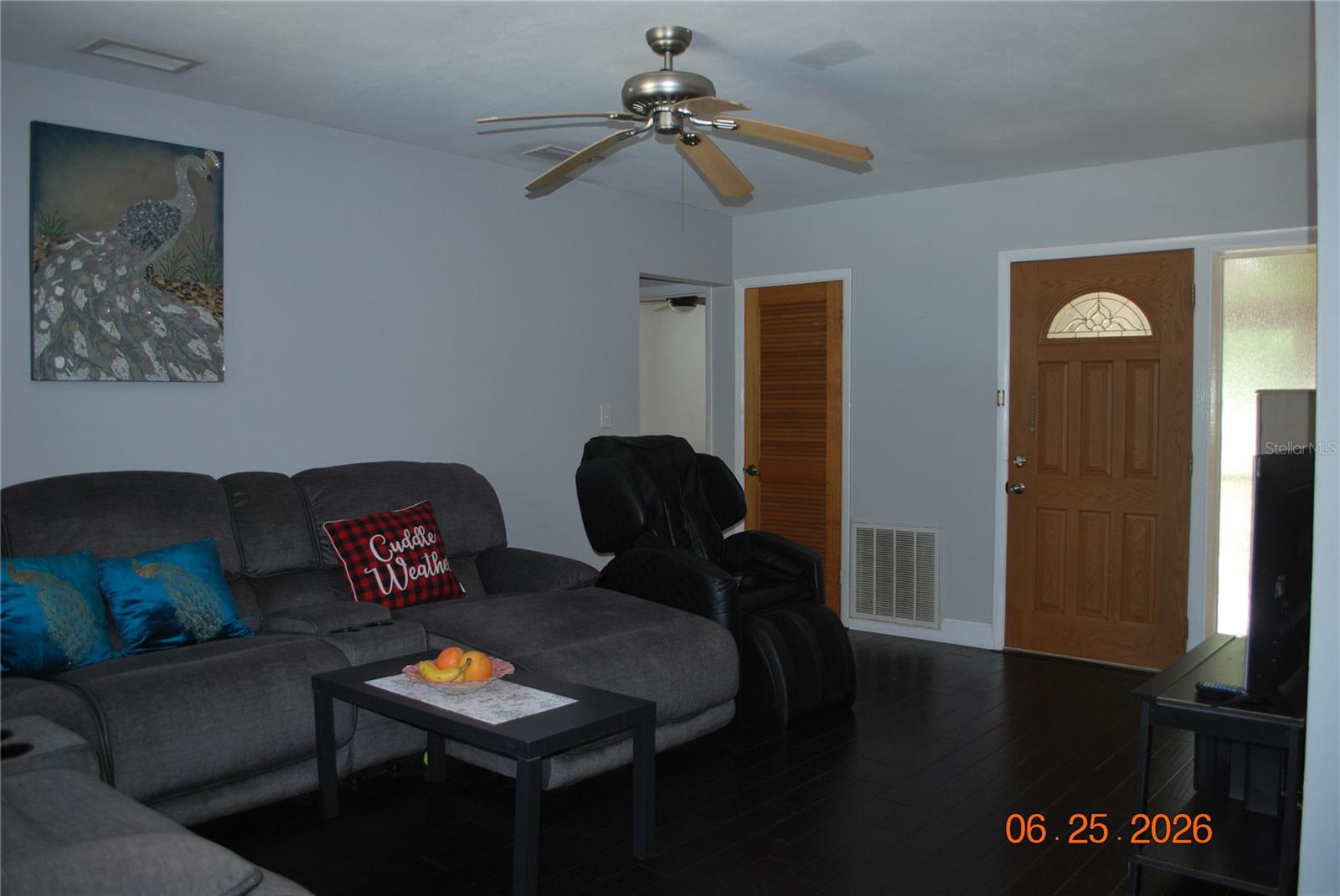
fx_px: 1006
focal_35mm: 27
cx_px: 670
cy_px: 448
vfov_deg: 48.0
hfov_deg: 67.3
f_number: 3.5
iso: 200
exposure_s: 1/60
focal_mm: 18
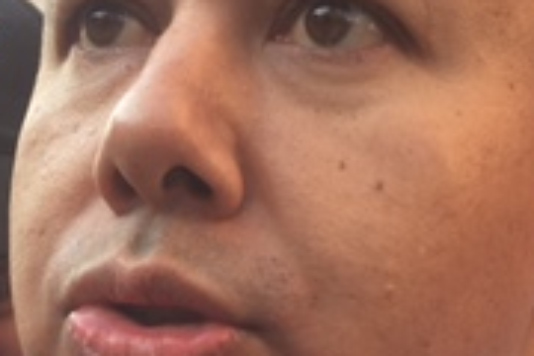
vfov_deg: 12.6
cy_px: 398
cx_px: 151
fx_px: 1587
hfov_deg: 19.0
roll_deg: -0.3
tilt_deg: -0.5
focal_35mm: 107
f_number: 2.2
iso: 25
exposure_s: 1/120
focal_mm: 4.15
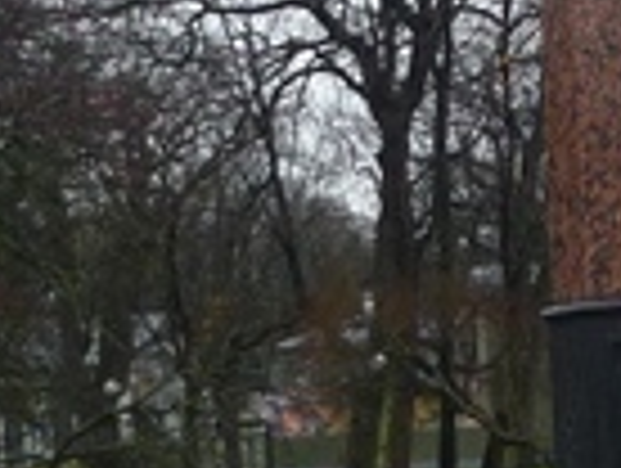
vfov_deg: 8.1
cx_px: 644
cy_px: -90
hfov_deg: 10.7
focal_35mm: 183
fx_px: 3289
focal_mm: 5.5
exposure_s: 1/125
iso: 100
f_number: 2.8
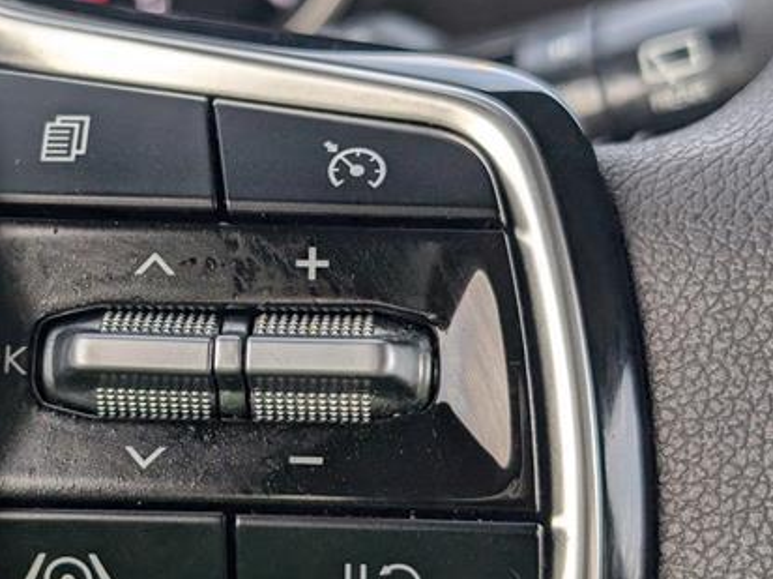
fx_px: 1696
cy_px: 324
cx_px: 208
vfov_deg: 19.3
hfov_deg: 25.4
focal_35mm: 76
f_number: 1.68
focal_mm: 6.9
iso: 47
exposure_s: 1/263
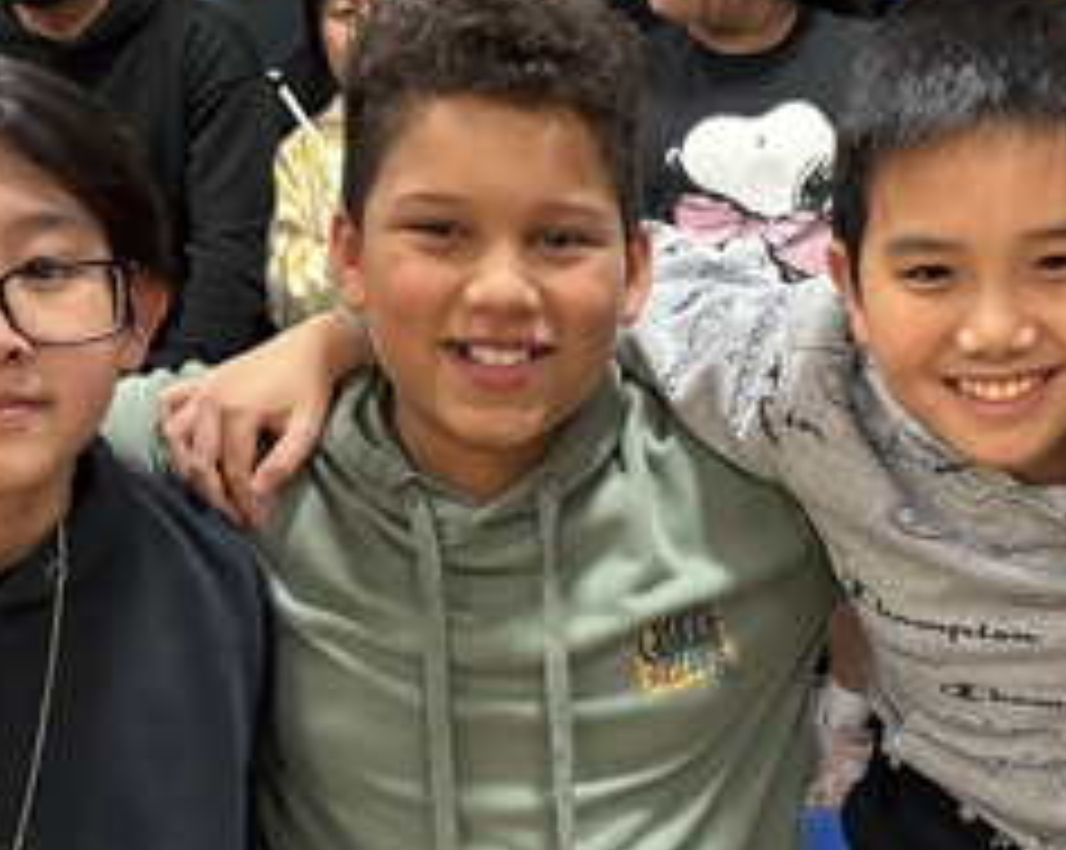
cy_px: 661
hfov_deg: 31.2
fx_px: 1891
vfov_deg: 25.0
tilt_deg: -15.7
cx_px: 724
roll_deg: -0.2
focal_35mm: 60
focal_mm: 5.96
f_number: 1.6
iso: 500
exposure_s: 1/60
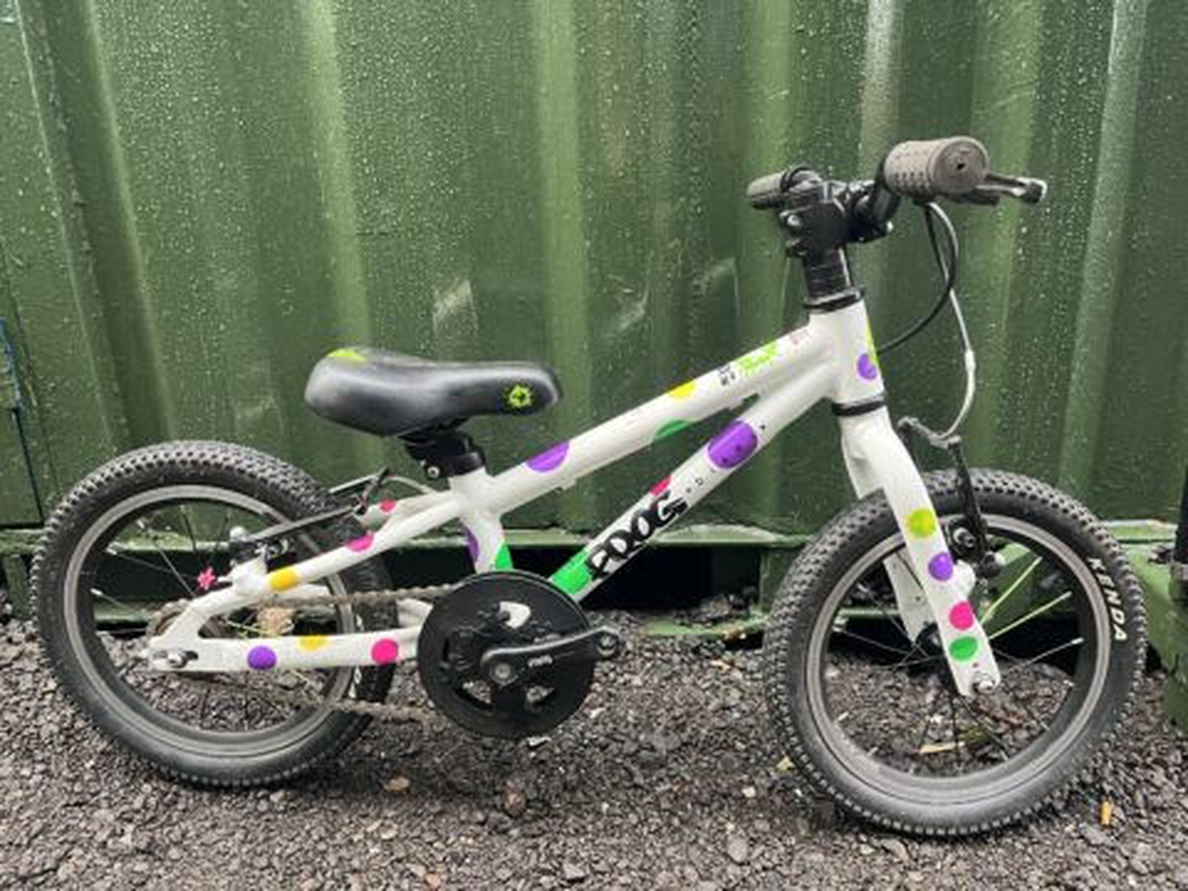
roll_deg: +2.5
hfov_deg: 67.3
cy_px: 446
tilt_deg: -19.0
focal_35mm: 26
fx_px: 892
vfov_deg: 53.1
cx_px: 594
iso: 125
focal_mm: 5.1
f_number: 1.6
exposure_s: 1/96
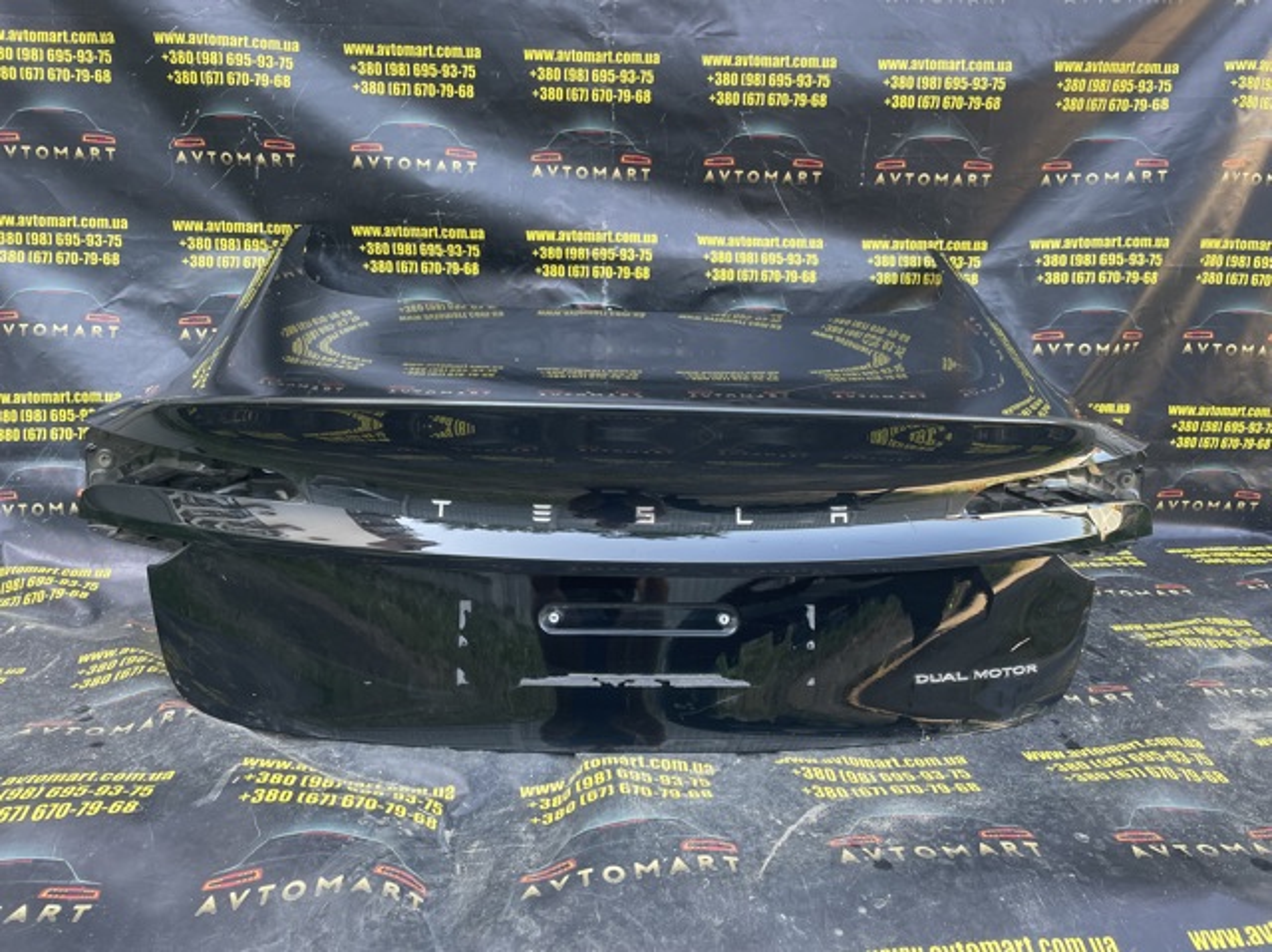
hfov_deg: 67.3
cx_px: 636
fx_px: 955
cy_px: 476
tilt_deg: -7.3
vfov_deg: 53.0
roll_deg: -0.4
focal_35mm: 26
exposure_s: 1/121
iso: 80
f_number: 1.6
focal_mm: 4.2
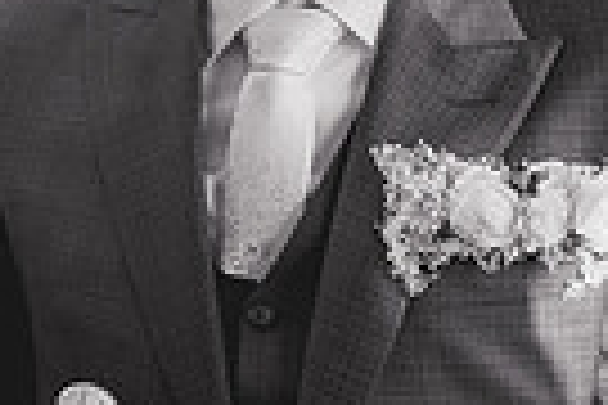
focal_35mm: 83
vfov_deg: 16.0
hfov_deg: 22.2
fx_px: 1402
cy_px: -25
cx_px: -158
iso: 3200
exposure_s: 1/250
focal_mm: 18
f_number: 2.8
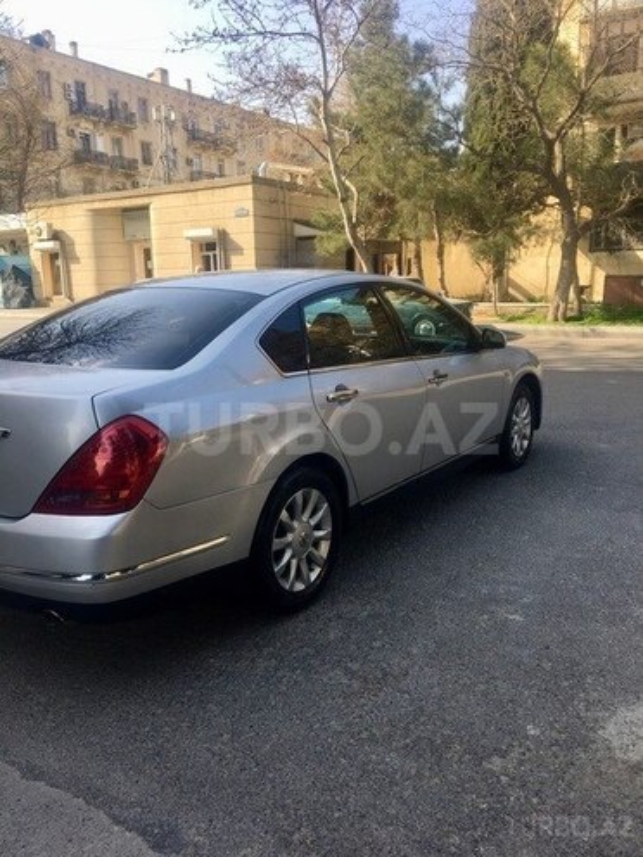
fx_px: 718
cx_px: 322
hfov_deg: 48.2
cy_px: 428
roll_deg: +0.3
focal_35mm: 29
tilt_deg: -11.4
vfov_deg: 61.7
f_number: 2.2
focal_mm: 4.15
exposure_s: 1/499
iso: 25
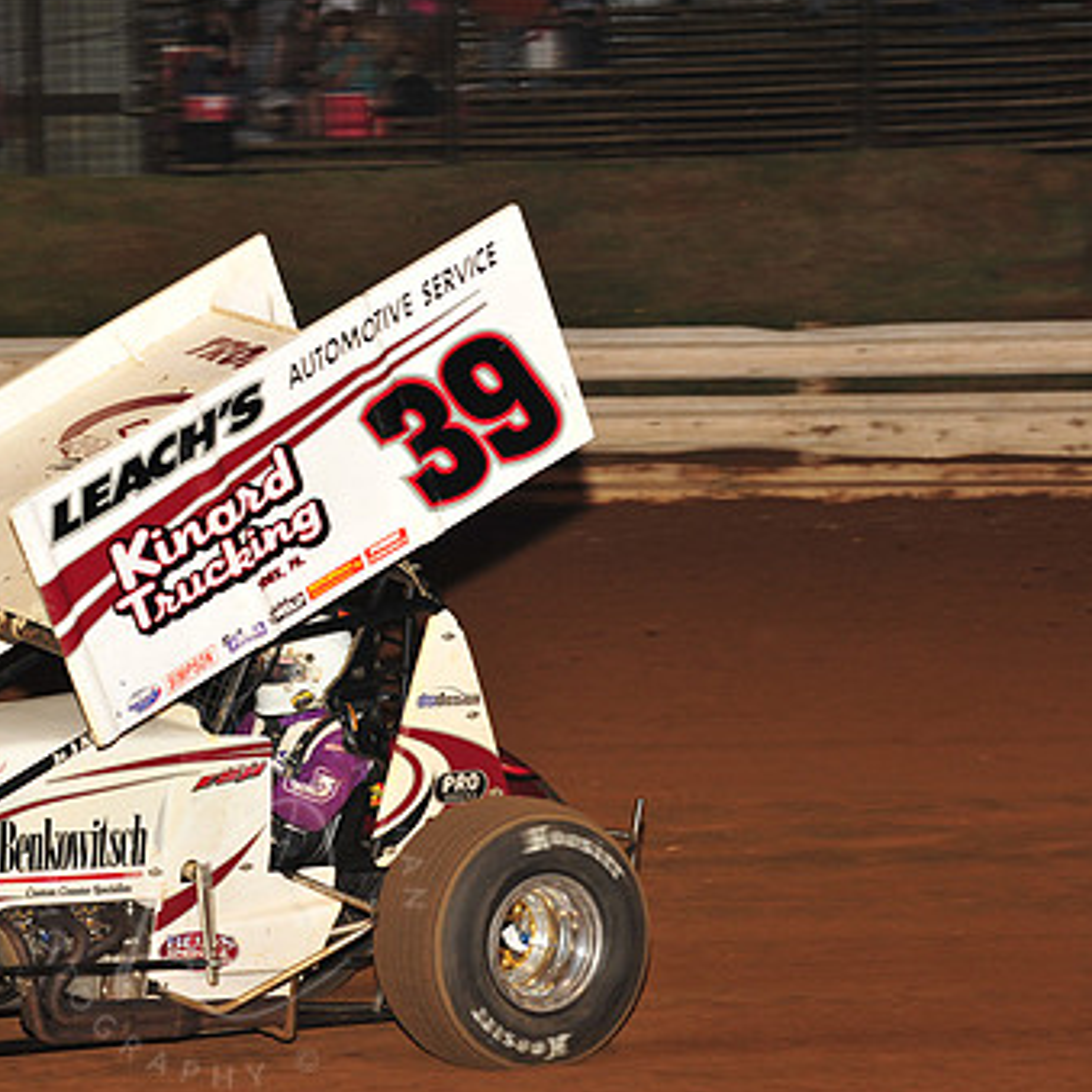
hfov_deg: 10.7
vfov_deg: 10.7
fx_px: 5818
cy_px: 596
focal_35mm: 163
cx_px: 229
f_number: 6.3
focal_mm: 112
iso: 800
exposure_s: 1/320
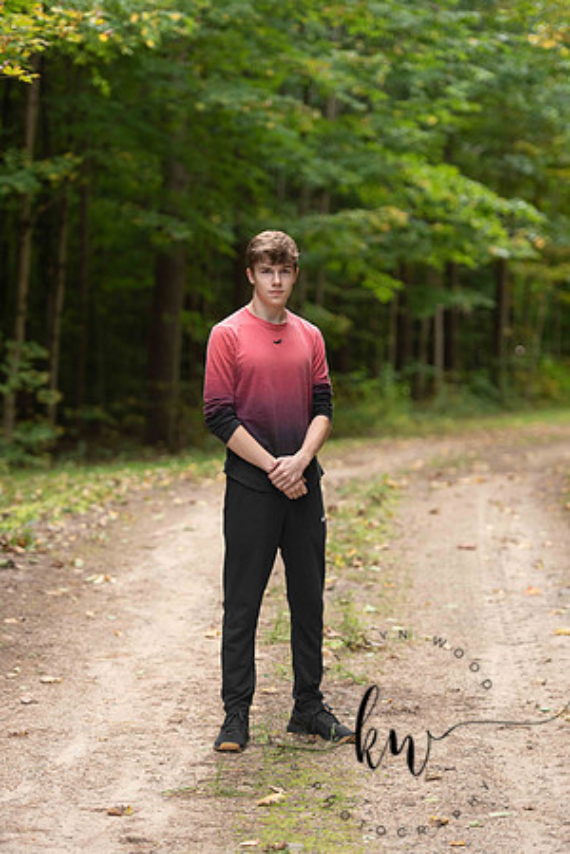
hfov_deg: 12.5
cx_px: 285
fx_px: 2612
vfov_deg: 18.6
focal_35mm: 110
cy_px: 427
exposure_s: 1/320
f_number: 2.8
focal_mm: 110
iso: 500
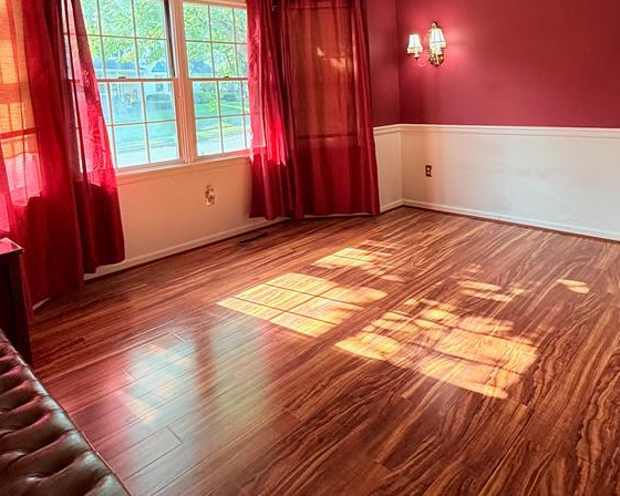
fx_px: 459
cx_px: 370
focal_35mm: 25
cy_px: 132
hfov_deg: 67.5
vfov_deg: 54.5
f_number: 2.2
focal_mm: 2.22
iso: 250
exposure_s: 1/120
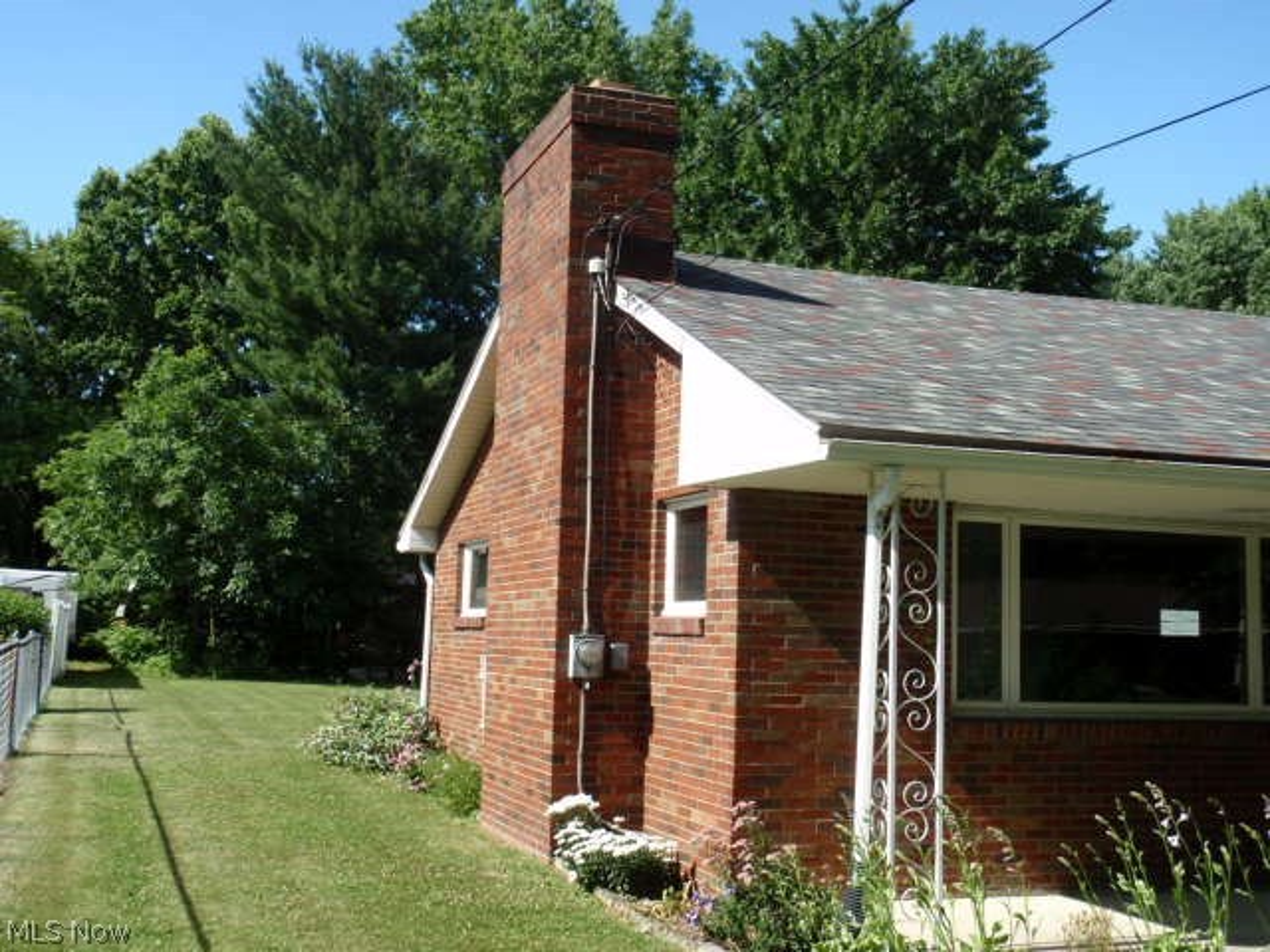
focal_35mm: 40
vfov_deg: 36.0
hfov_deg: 46.8
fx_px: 1468
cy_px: 476
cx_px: 635
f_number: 3.9
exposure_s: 1/320
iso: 64
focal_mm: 7.25
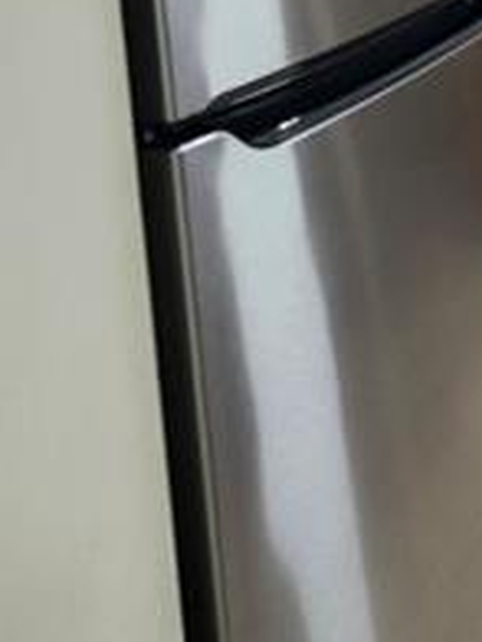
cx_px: 889
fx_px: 1671
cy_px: 13
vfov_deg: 21.1
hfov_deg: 14.3
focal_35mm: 90
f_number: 1.8
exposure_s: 1/120
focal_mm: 5.54
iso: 800
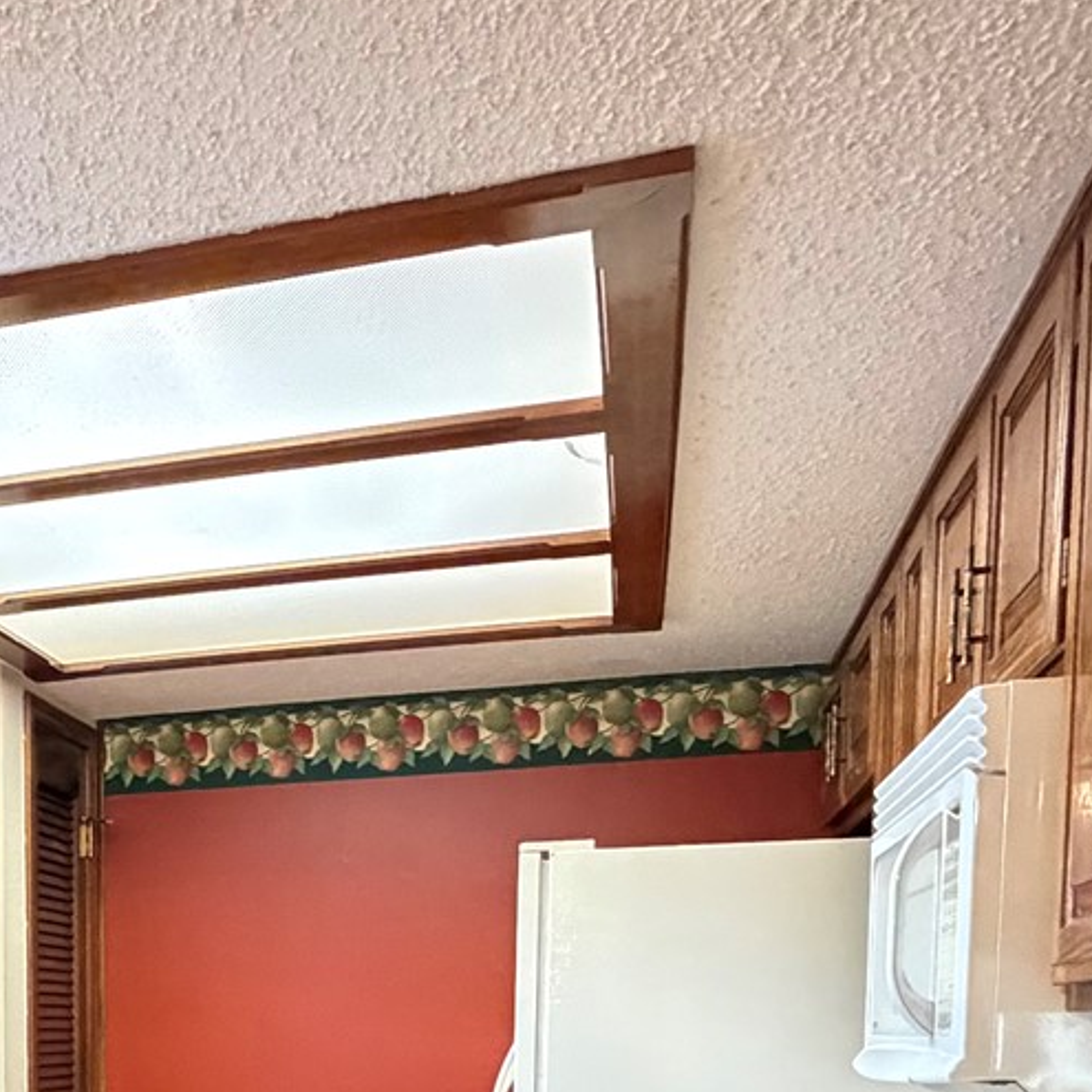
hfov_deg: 32.1
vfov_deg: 31.6
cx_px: -40
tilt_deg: -4.5
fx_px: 1713
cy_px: 1180
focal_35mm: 48
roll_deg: +0.9
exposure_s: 1/60
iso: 1000
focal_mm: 2.22
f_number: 2.2
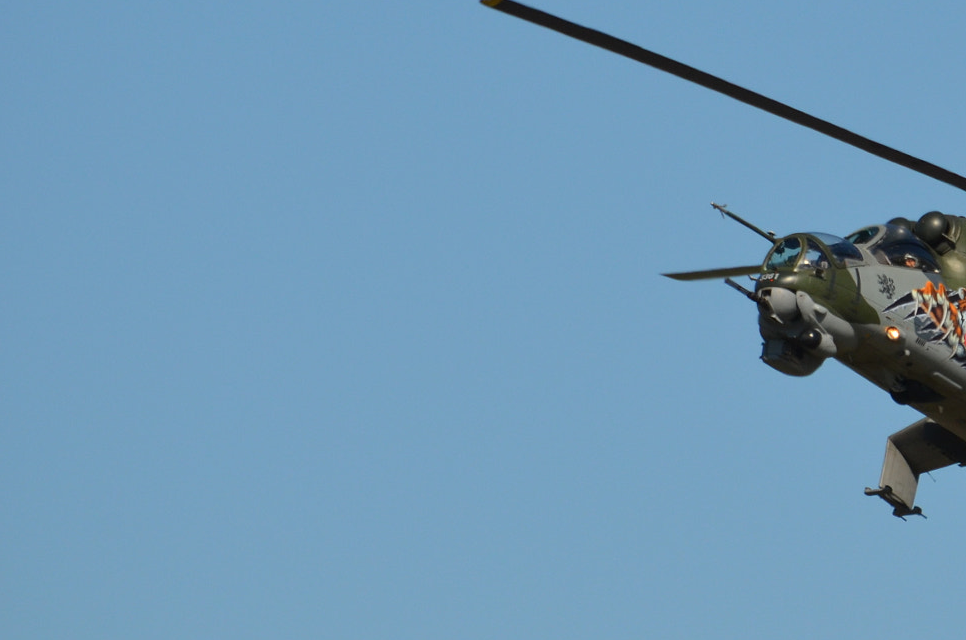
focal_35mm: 954
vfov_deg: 1.4
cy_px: 217
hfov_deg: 2.2
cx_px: 1021
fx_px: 25548
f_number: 8
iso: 360
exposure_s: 1/2000
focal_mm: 300
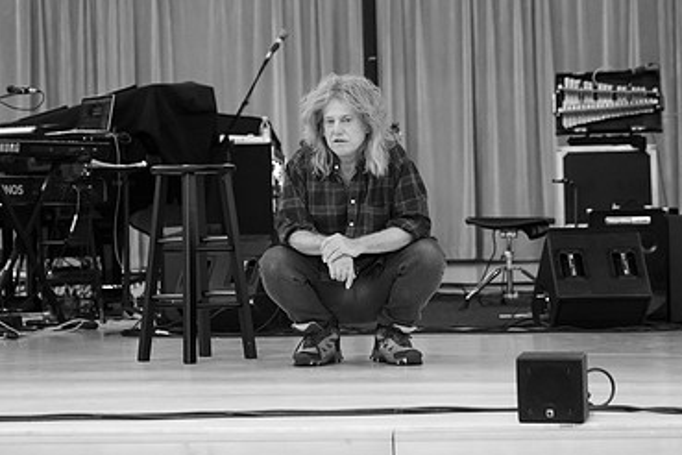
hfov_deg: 18.6
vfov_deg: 12.4
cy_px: 116
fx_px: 2084
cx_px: 285
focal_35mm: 110
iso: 12800
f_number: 2.8
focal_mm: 70
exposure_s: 1/80
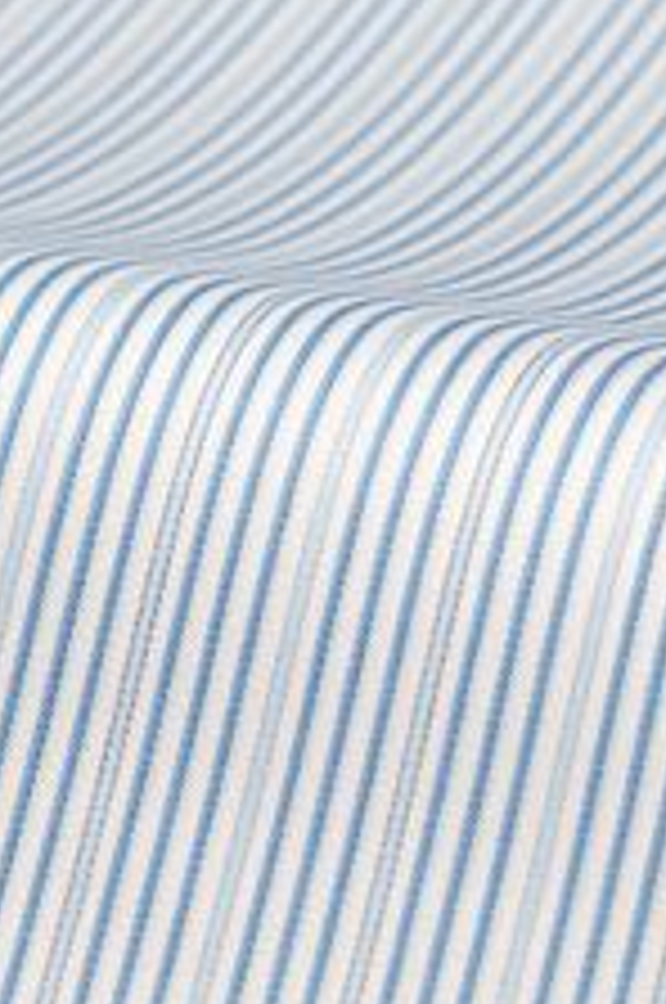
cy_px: 615
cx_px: 142
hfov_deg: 5.9
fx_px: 6430
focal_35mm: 231
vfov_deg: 8.9
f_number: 8
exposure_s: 1/100
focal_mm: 85
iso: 160
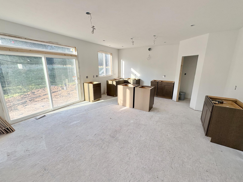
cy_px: 92
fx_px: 105
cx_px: 123
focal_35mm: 15
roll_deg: +0.1
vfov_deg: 81.7
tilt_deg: -14.3
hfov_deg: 98.2
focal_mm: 2.22
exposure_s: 1/238
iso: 50
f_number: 2.2
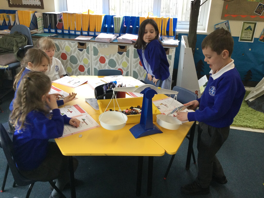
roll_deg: -0.9
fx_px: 236
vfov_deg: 45.4
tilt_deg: -24.7
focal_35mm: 31
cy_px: 99
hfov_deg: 58.4
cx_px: 132
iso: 40
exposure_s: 1/33
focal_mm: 3.3
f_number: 2.4
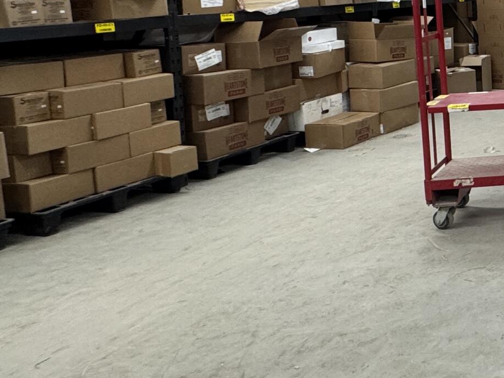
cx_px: 721
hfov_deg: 29.2
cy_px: 24
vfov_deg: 29.9
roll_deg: +0.2
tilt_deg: -4.4
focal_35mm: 46
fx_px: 670
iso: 200
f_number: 2.2
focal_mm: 2.22
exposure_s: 1/120
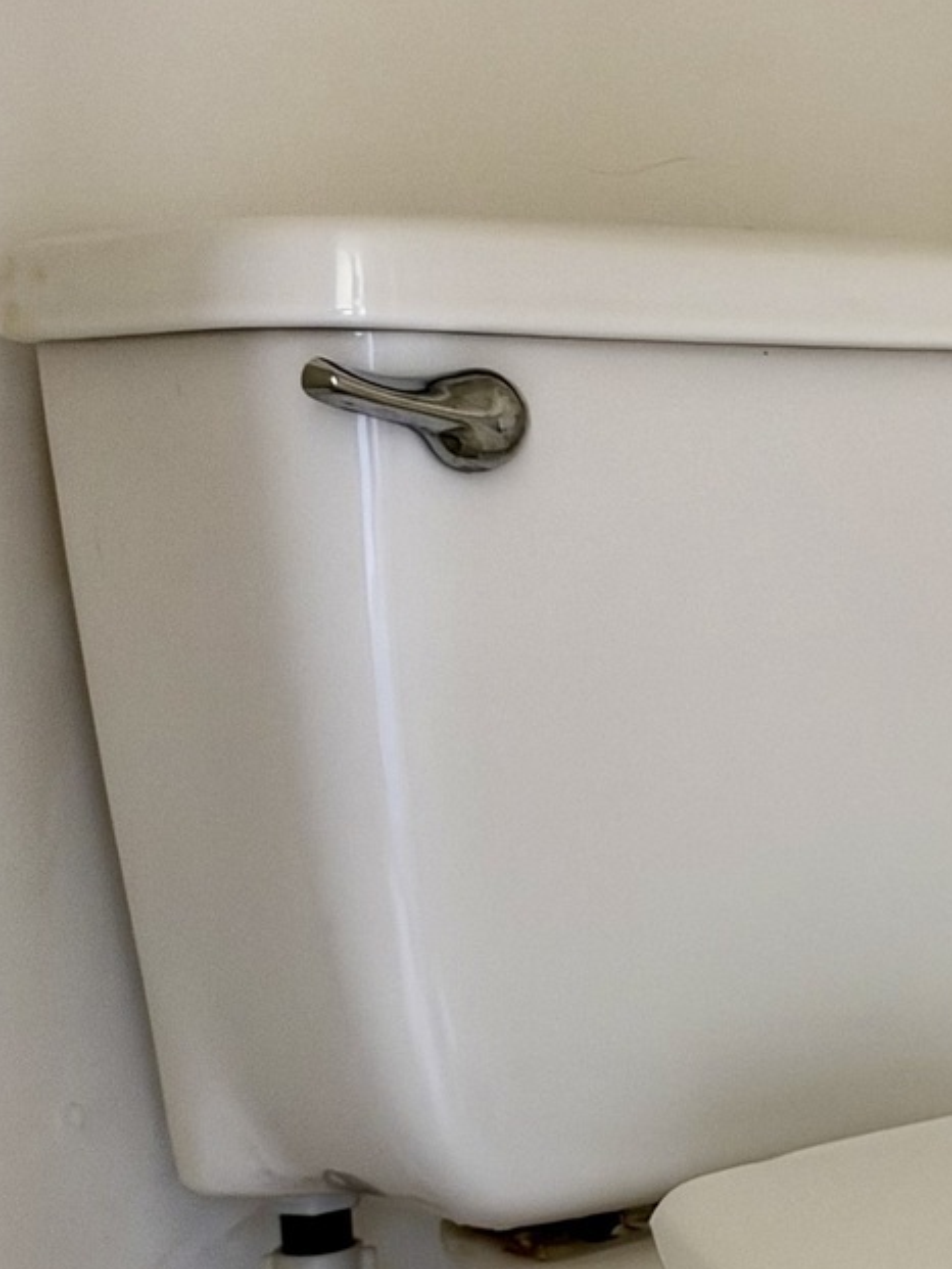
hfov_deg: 14.8
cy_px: 562
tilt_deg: -3.0
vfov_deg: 22.0
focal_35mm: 89
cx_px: 1618
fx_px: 3262
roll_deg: -2.1
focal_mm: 6.93
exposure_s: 1/40
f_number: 1.48
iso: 400
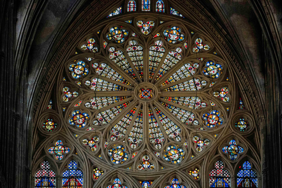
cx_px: 141
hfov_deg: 12.5
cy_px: 94
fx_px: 1292
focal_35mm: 165
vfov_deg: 8.3
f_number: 6.3
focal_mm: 165
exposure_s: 1/2500
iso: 20000
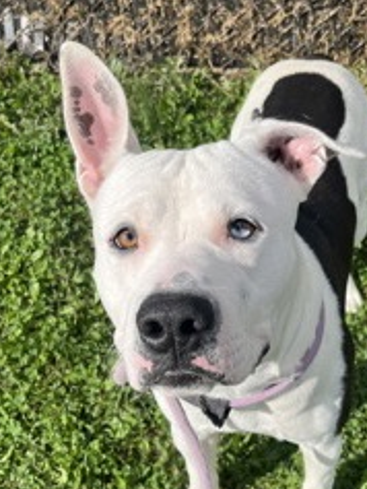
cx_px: 259
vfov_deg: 41.0
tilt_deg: -52.6
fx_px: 650
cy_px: 293
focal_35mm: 46
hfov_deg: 31.2
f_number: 1.6
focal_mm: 5.1
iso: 50
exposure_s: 1/3311
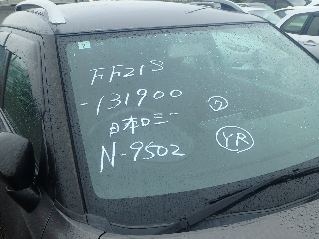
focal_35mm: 36
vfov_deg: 39.7
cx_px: 160
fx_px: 332
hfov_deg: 51.4
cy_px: 120
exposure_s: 1/125
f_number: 5
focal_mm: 6.4
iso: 125
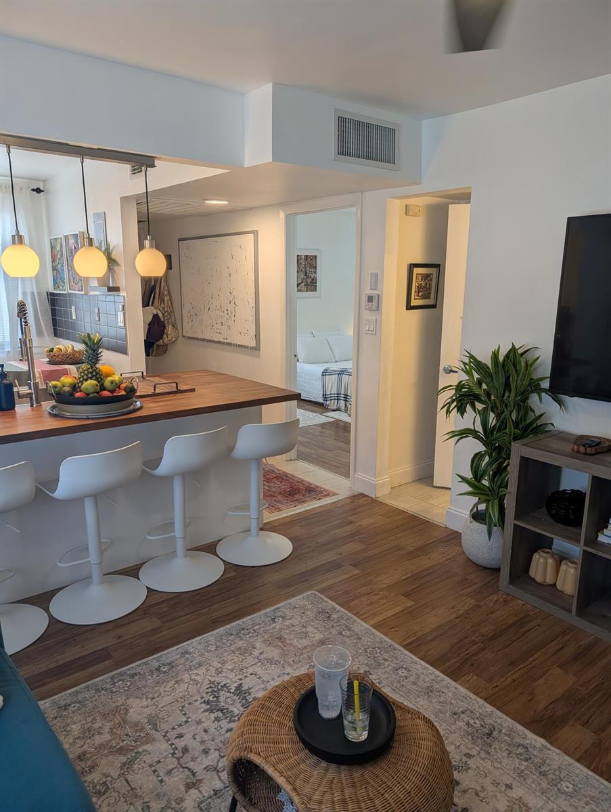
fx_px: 564
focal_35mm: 24
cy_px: 406
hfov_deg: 56.9
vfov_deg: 71.5
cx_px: 306
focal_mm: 6.9
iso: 27
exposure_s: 1/704
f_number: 1.68
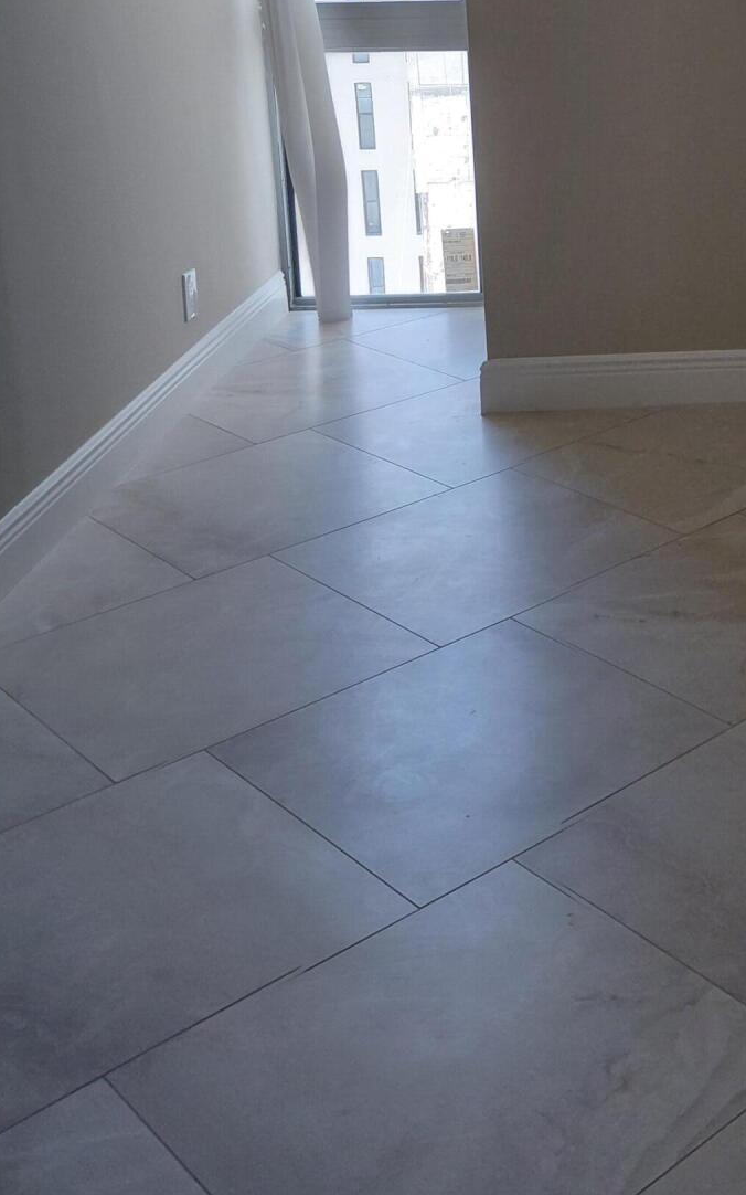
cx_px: 798
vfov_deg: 38.5
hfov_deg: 24.7
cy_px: 145
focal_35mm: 49
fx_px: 1594
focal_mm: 4.69
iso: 125
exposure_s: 1/120
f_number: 1.8
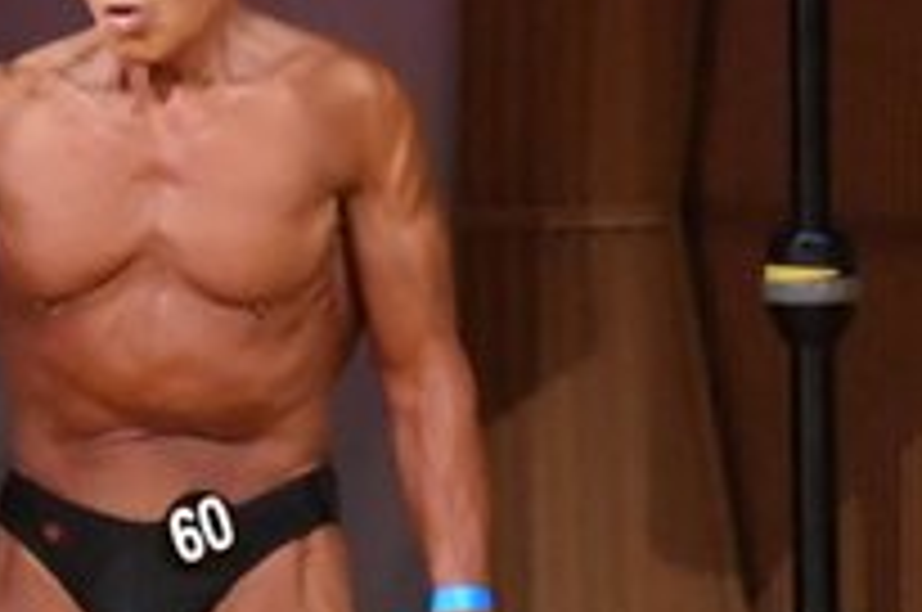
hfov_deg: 2.0
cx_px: -394
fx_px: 26108
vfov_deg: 1.3
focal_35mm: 1021
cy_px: 508
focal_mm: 180
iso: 11400
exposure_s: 1/400
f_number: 5.6
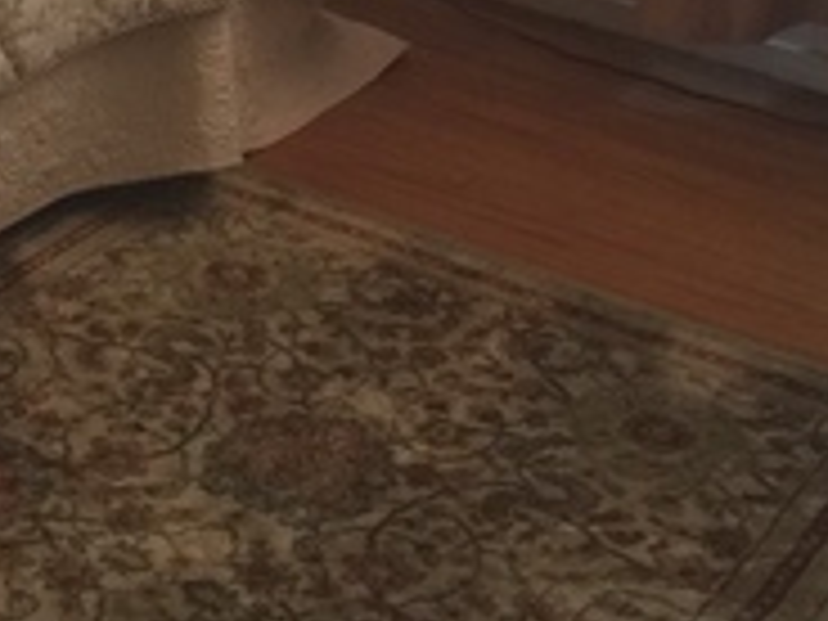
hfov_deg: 18.5
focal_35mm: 105
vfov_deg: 13.1
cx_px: 133
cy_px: -378
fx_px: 2512
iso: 100
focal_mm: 4.15
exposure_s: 1/8
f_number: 2.2
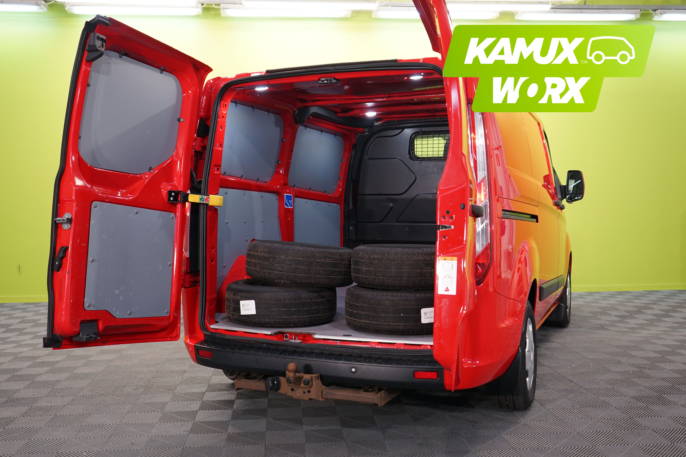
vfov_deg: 38.9
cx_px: 343
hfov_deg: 55.8
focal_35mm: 34
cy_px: 228
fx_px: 648
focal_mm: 34
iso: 400
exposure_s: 1/30
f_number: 4
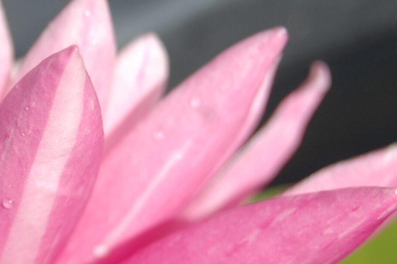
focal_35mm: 201
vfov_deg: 6.8
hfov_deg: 10.1
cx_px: -23
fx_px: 2215
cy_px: 176
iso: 200
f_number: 5.6
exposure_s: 1/800
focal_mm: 48
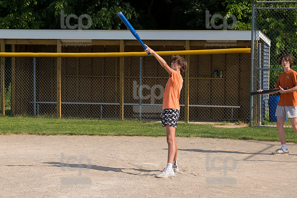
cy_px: 99
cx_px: 148
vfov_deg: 13.0
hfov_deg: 19.5
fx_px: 866
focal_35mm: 105
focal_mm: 70
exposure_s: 1/2000
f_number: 6.3
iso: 640
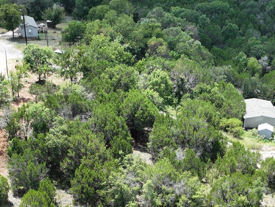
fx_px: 540
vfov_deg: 20.5
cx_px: 121
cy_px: 236
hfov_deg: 28.5
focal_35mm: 68
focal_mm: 12.29
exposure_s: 1/800
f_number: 2.8
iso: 100
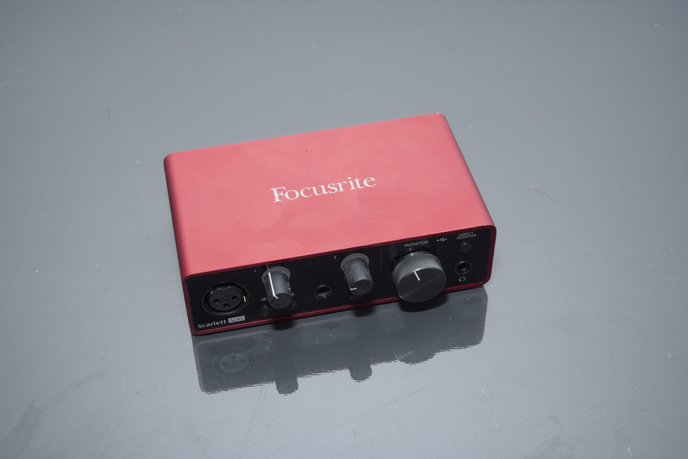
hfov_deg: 37.9
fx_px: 1003
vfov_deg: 25.8
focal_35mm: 52
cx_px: 344
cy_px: 230
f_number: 9
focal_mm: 35
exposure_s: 1/160
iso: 250
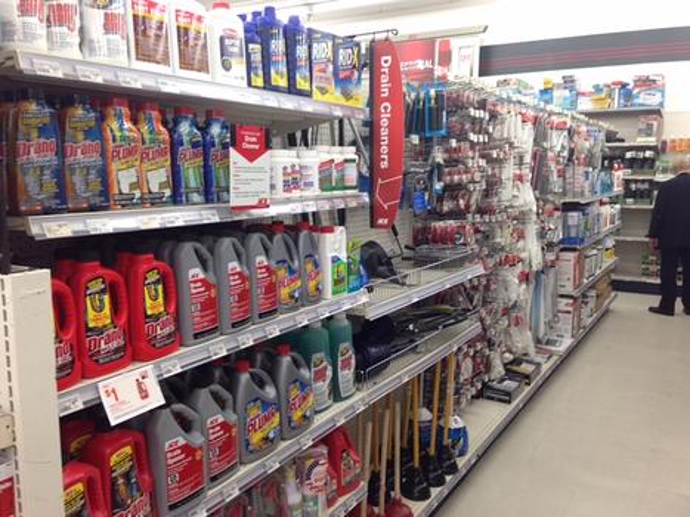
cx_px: 345
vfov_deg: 42.9
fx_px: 658
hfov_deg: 55.4
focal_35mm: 33
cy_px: 258
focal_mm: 4.12
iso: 50
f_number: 2.4
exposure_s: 1/20
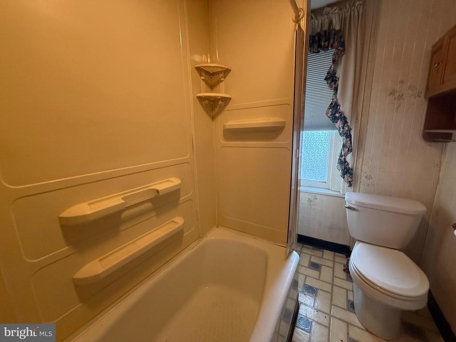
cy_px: 171
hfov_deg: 102.1
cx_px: 228
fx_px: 184
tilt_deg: -11.5
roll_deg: +1.4
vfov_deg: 85.7
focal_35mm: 14
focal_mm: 2.22
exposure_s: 1/120
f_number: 2.2
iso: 500
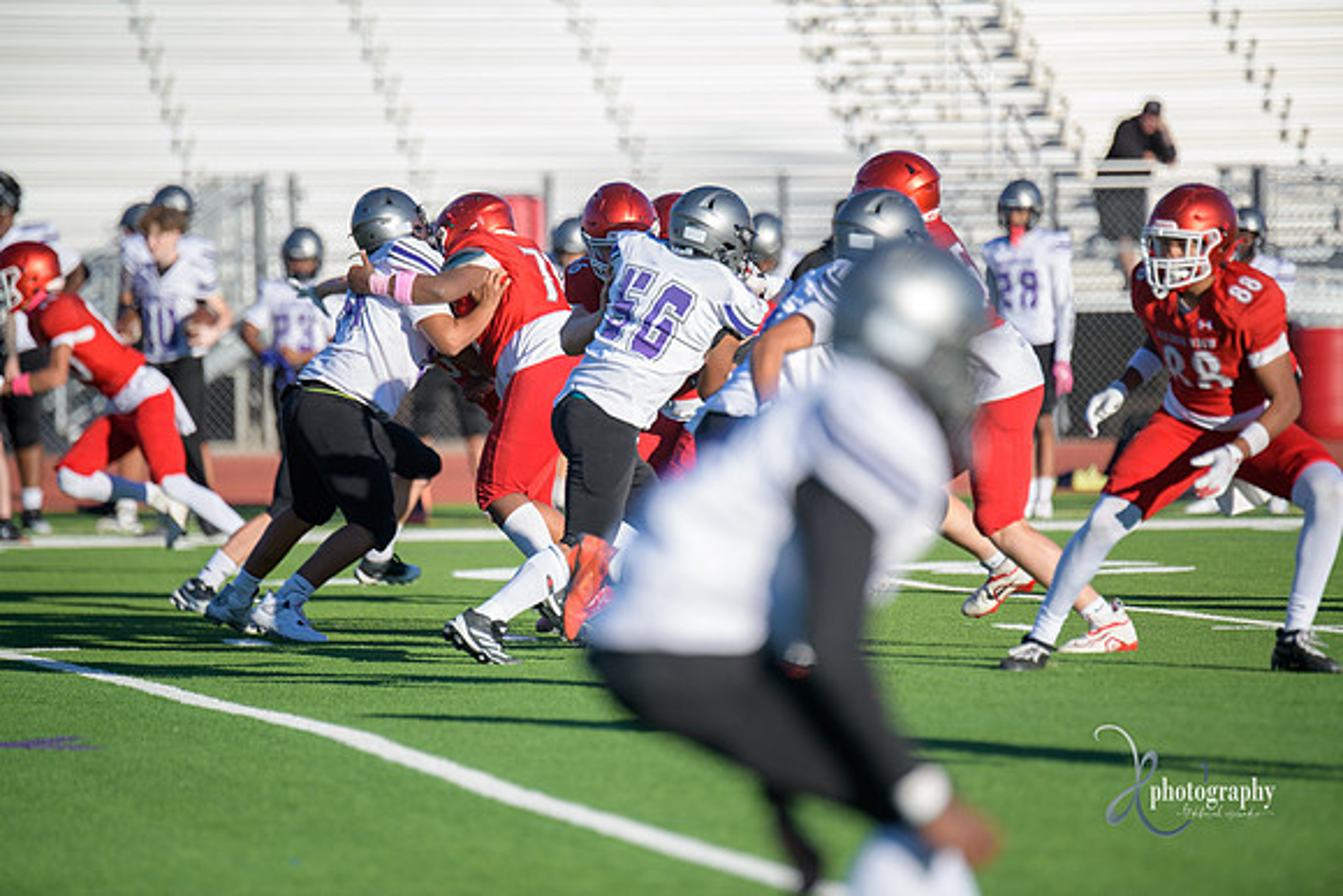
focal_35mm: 300
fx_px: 11194
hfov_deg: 6.9
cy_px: 448
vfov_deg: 4.6
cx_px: 672
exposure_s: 1/4000
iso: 400
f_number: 2.8
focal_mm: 300
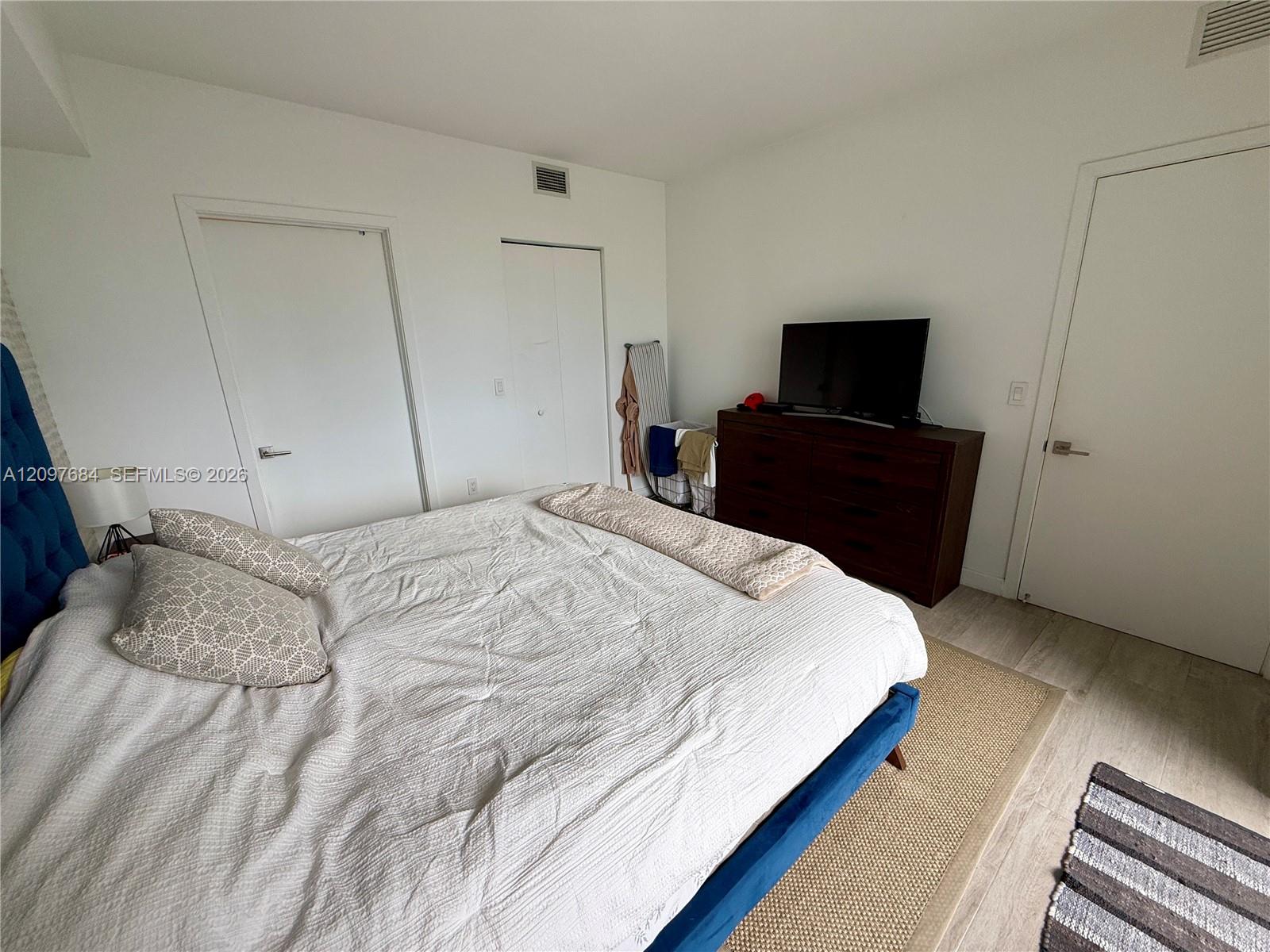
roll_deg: +1.8
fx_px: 514
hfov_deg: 102.1
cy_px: 476
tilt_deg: -15.5
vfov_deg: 85.7
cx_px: 635
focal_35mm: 14
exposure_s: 1/99
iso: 80
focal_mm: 2.22
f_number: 2.2
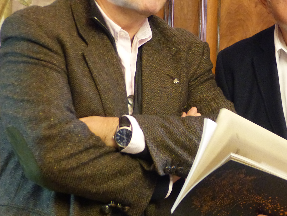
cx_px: 249
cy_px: 95
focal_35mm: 135
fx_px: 1119
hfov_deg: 14.5
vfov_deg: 11.0
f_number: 2.8
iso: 400
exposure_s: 1/20
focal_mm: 12.5
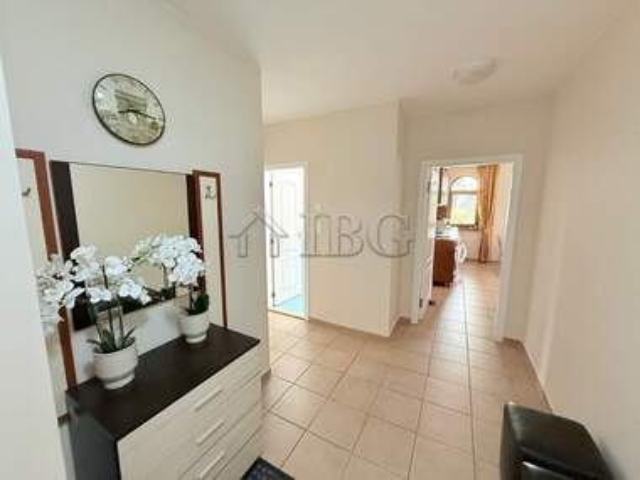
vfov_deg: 85.7
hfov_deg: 102.1
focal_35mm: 14
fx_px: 259
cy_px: 240
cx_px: 320
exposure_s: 1/100
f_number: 2.2
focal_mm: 2.22
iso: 640
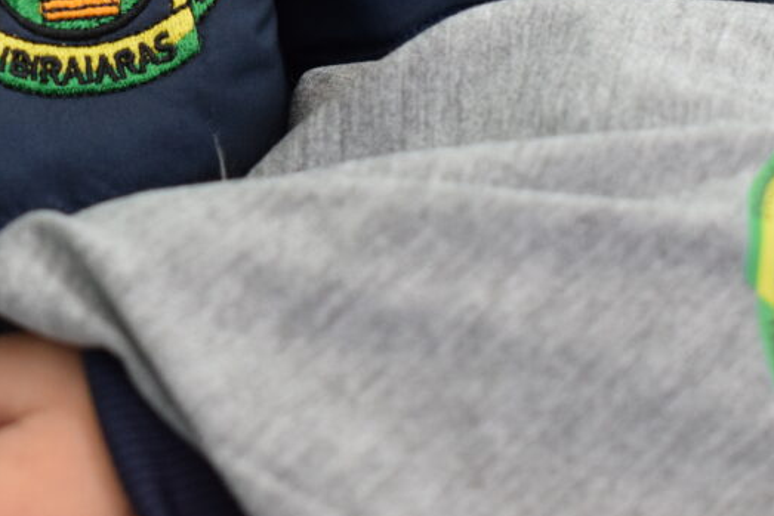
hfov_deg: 14.5
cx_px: 327
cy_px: 14
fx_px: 3032
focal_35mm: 141
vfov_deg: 9.7
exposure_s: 1/60
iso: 1400
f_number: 5.3
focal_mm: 48
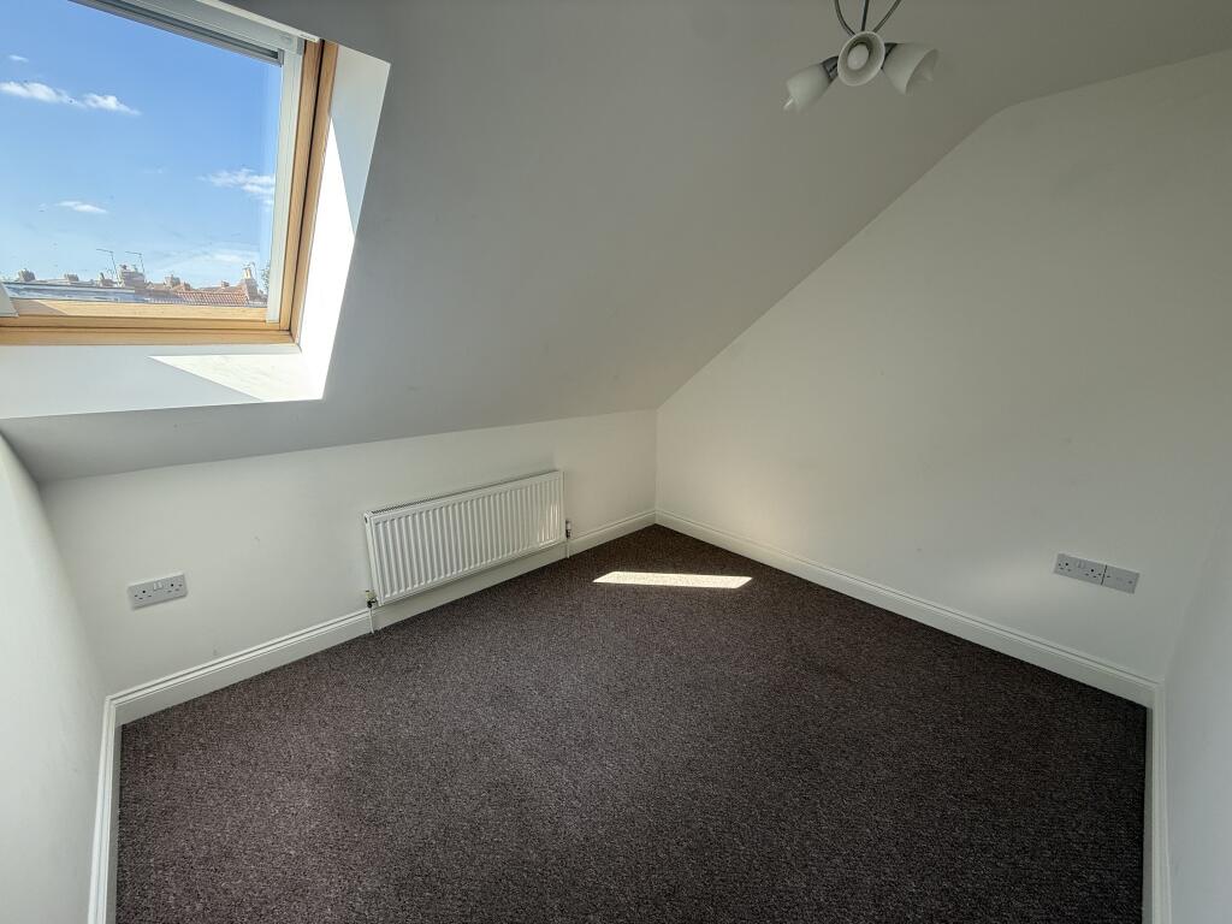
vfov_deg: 85.7
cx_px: 616
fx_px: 498
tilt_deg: -14.3
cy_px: 462
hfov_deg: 102.1
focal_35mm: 14
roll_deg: -0.6
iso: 64
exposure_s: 1/112
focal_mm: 2.22
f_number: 2.2
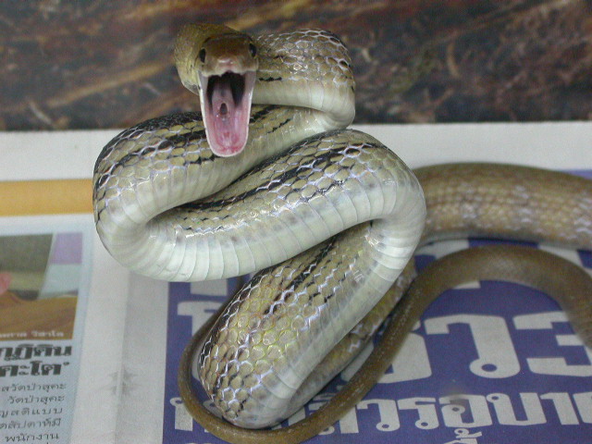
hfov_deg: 19.4
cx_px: 296
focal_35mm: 101
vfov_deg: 14.6
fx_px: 1727
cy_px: 222
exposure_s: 1/2.3
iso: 400
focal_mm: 20.9
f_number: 4
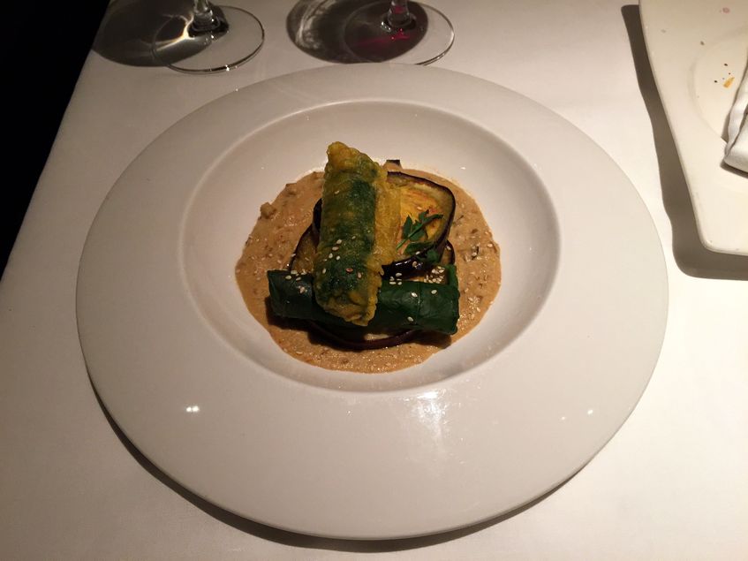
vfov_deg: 48.2
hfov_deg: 61.7
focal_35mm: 29
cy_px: 280
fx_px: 627
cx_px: 374
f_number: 2.2
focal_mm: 4.15
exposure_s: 1/30
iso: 200
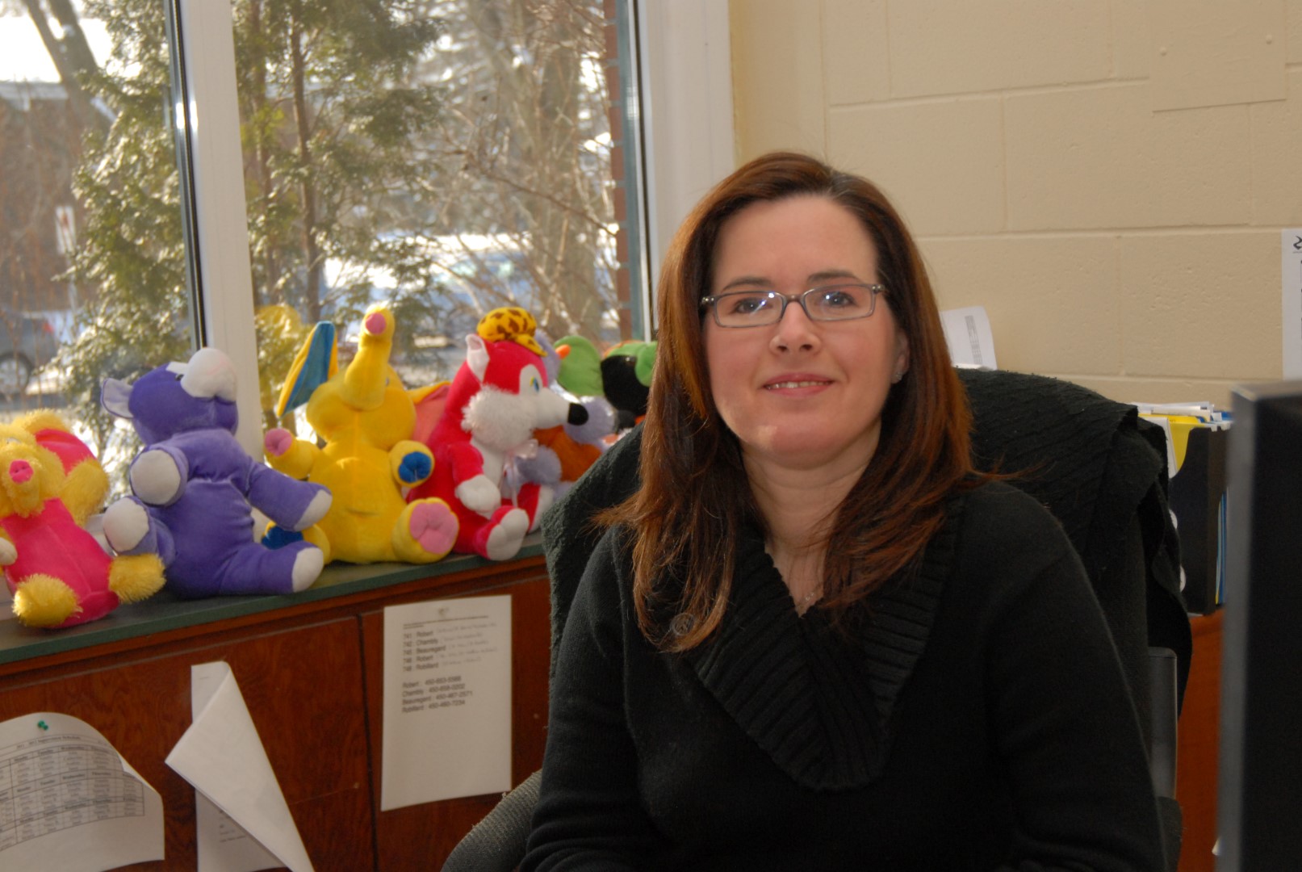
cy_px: 436
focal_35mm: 60
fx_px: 2173
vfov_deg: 22.7
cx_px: 651
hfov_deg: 33.4
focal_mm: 40
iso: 500
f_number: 5.6
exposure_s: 1/200
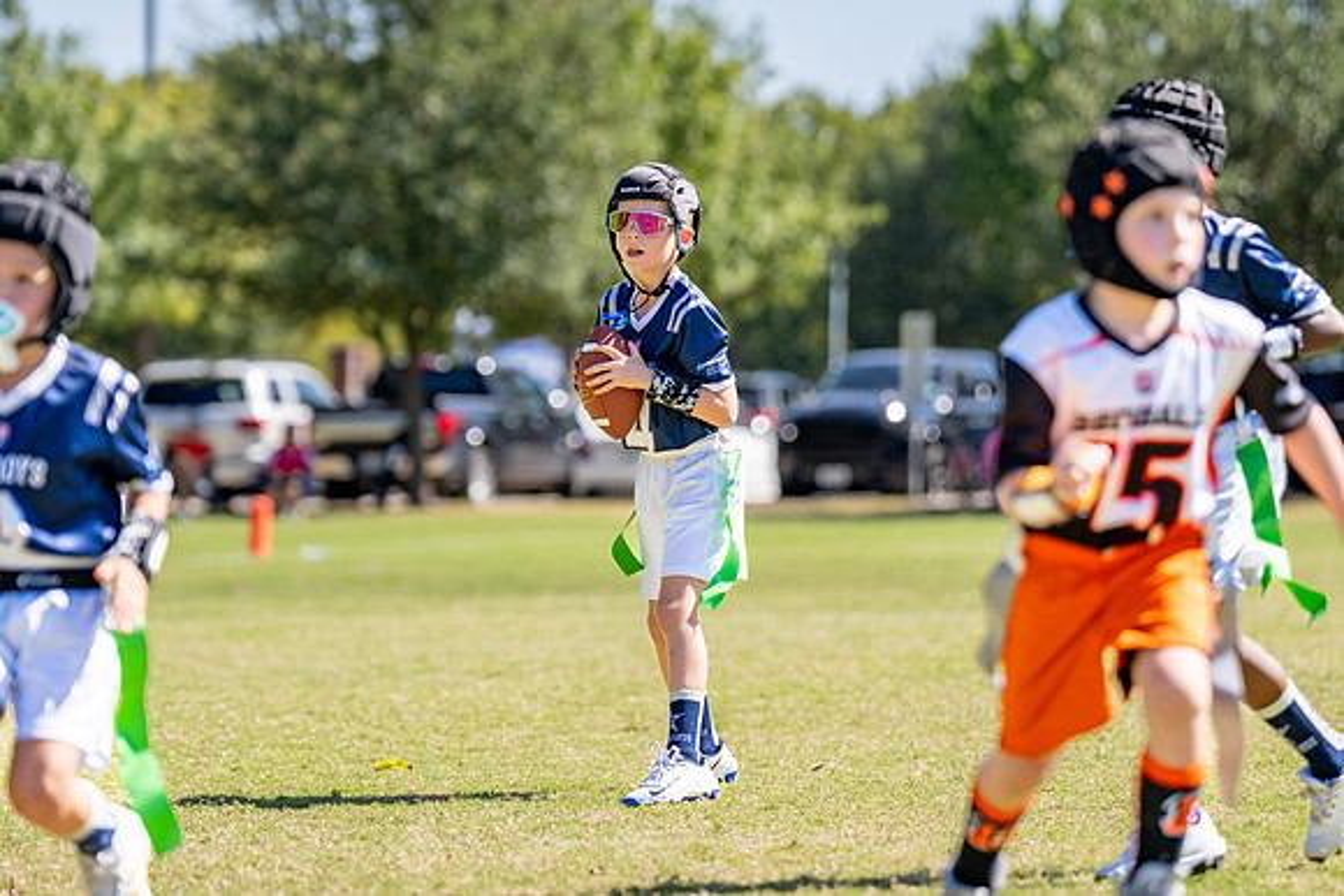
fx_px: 7189
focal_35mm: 193
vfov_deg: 7.1
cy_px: 334
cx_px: 615
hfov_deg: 10.7
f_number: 2.8
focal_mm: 137
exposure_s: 1/3200
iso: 160
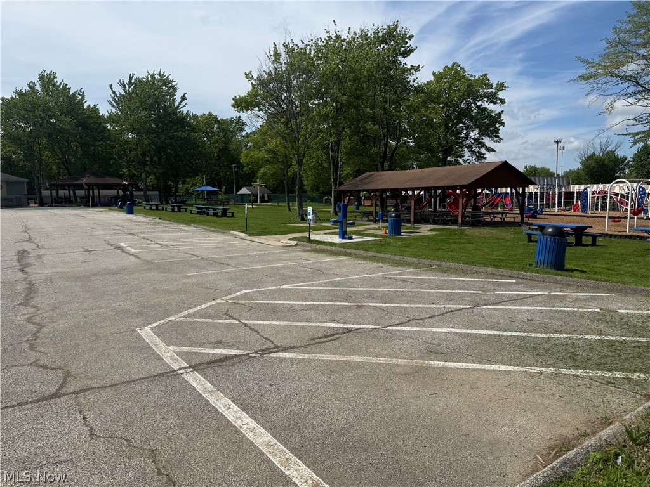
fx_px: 451
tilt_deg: -5.8
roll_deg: +1.0
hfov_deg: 71.6
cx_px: 325
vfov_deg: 56.8
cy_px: 244
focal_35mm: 24
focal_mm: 6.76
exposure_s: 1/8130
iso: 80
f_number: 1.78
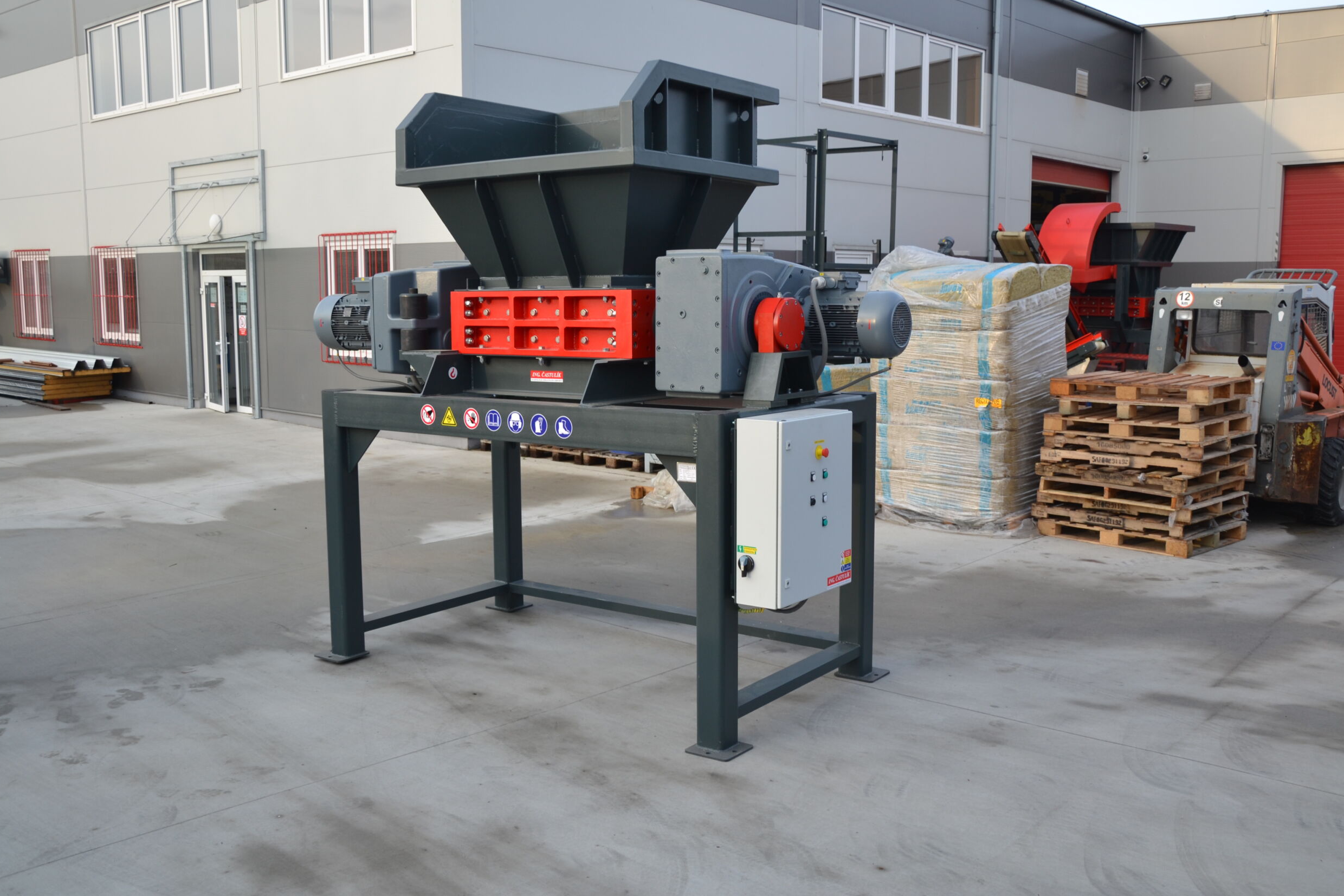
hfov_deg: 57.9
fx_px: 1214
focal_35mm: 33
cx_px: 677
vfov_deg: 40.5
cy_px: 436
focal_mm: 21
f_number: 5.6
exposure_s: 1/125
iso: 125
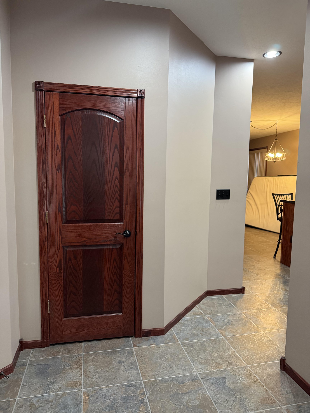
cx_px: 155
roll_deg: -1.0
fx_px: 287
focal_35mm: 24
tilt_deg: -6.0
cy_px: 206
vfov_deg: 71.6
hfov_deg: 56.8
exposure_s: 1/60
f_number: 1.78
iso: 320
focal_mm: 6.76
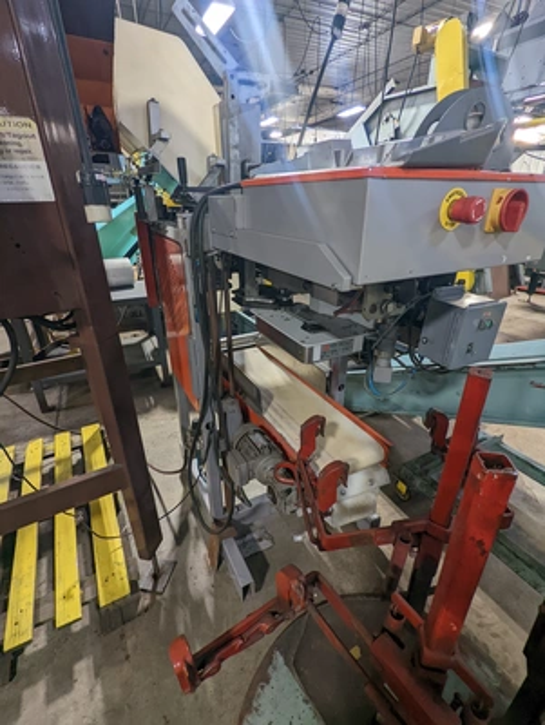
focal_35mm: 16
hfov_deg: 78.2
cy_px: 362
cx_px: 272
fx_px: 335
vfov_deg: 94.4
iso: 243
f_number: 2.2
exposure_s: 1/60
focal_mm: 2.35
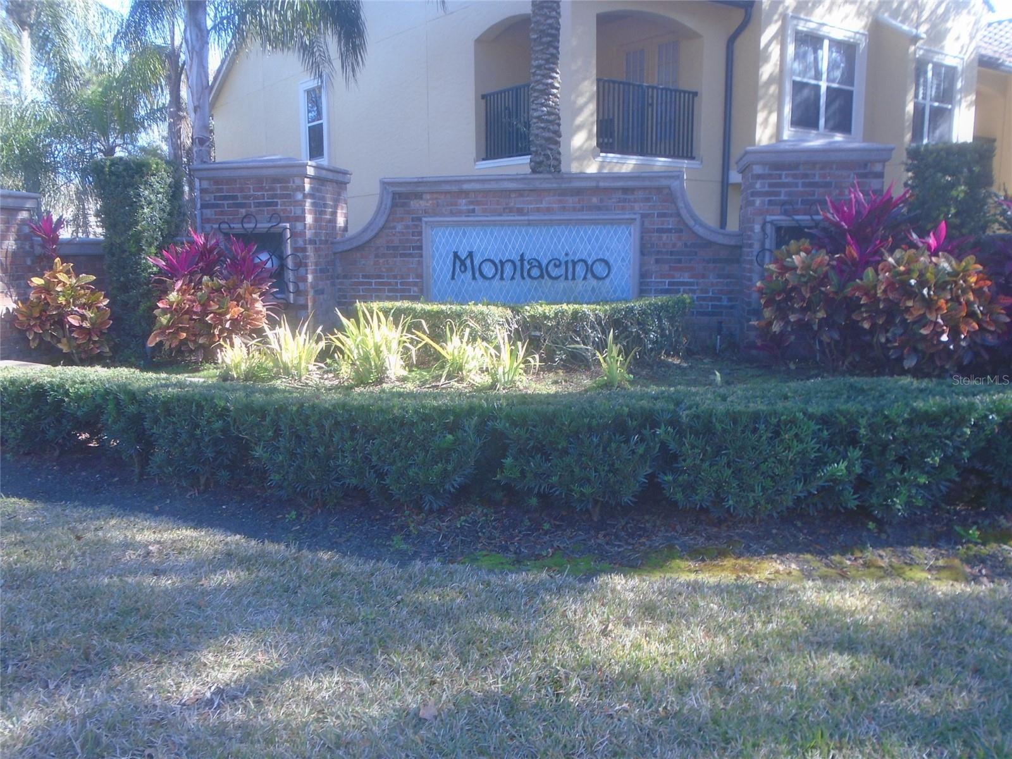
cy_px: 380
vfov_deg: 45.4
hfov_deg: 58.4
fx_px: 906
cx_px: 506
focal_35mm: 31
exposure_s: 1/100
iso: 100
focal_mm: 5.5
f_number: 3.5
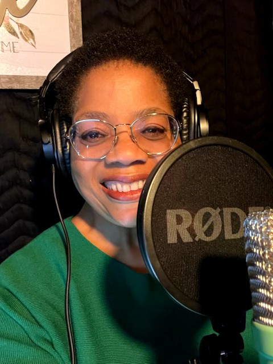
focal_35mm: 30
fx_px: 315
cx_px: 136
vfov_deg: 60.0
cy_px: 182
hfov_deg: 46.8
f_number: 2.2
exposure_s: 1/24
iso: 640
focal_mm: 2.71
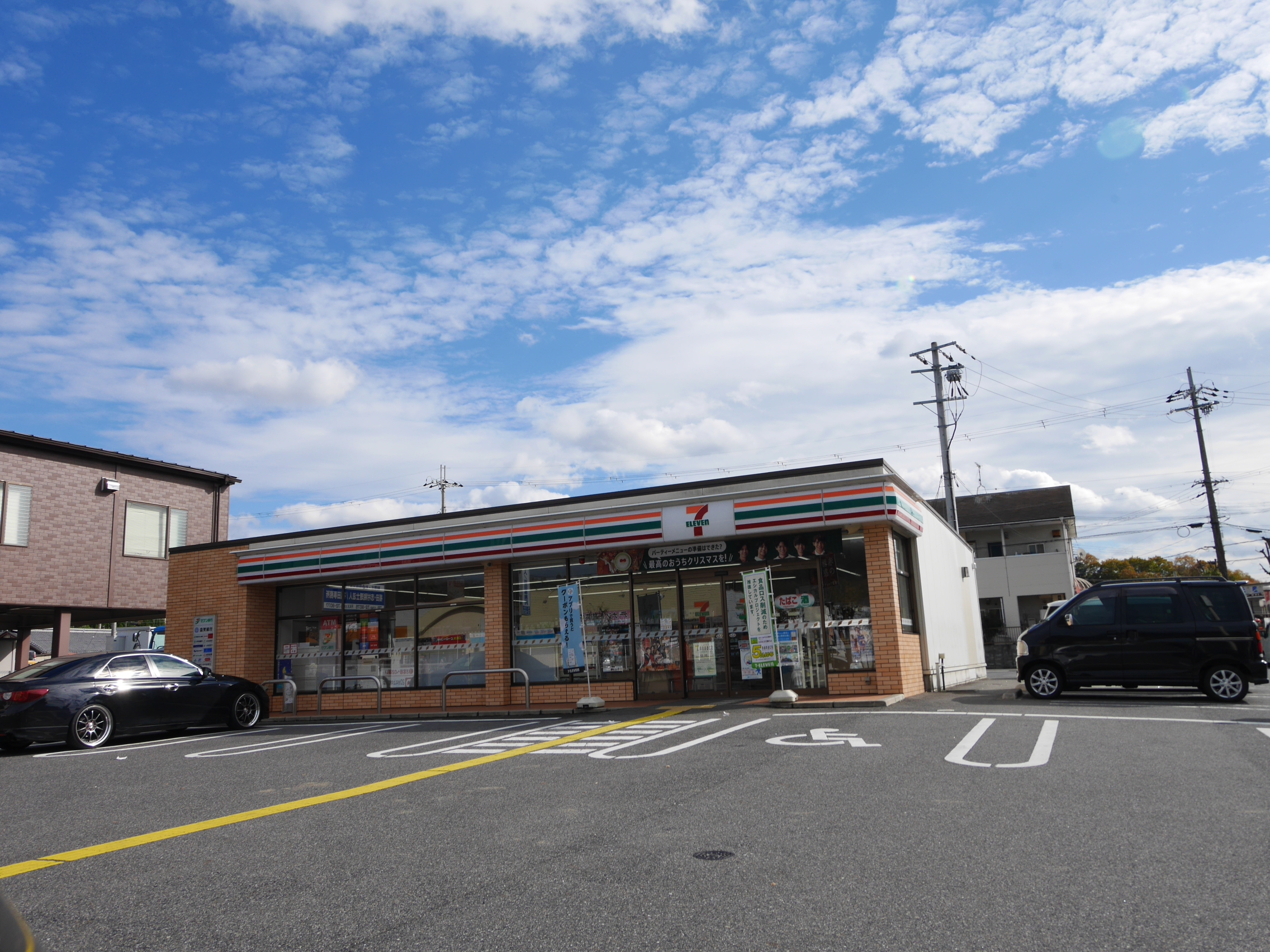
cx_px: 635
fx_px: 1027
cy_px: 476
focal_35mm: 28
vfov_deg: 49.7
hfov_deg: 63.4
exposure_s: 1/500
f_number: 9
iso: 200
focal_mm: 14
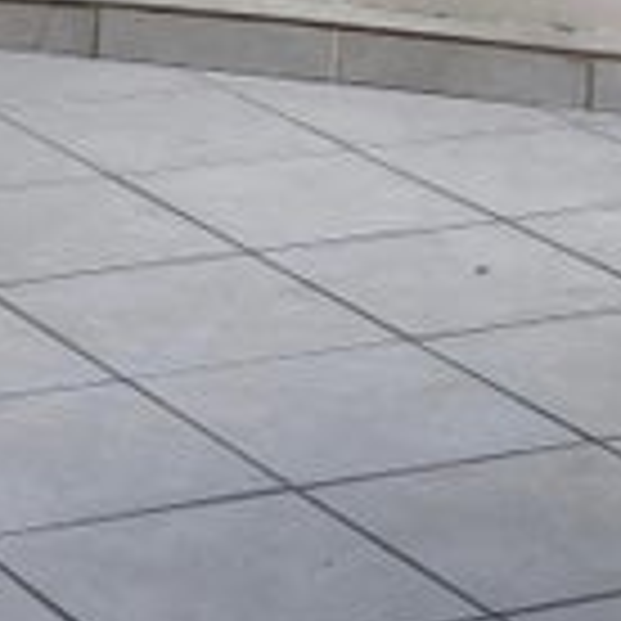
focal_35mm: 188
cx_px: 207
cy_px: -441
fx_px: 3816
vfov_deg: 9.0
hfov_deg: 9.3
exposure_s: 1/50
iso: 400
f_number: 1.65
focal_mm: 6.19
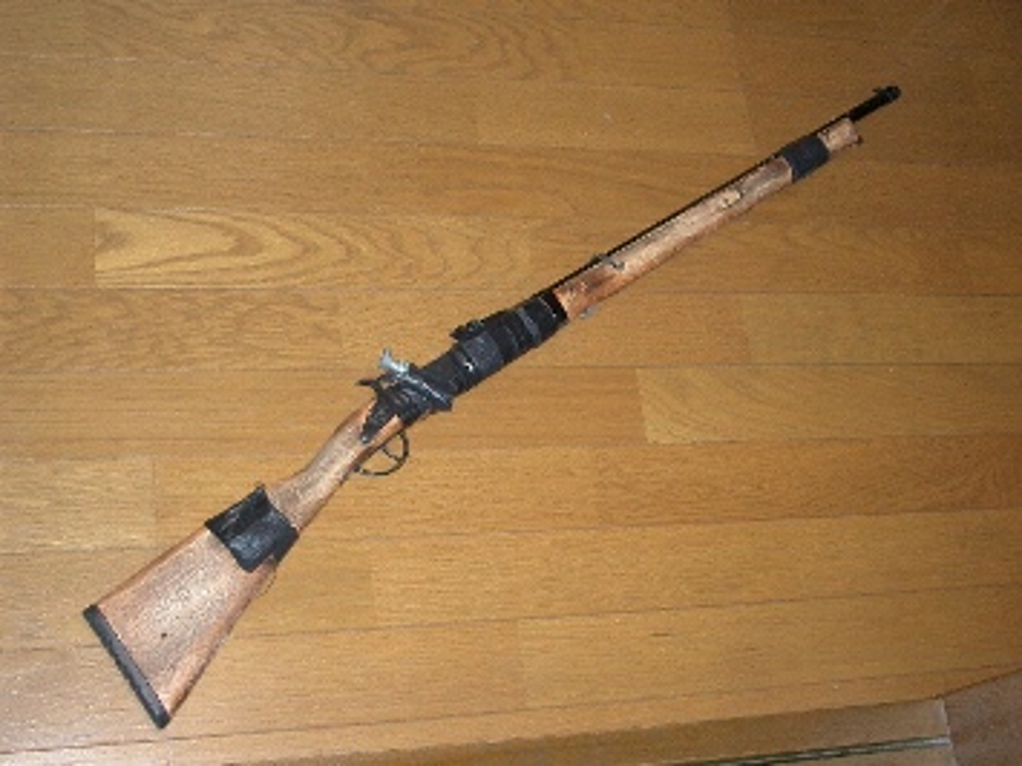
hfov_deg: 38.9
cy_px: 383
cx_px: 511
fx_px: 1446
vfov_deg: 29.7
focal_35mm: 49
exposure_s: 1/40
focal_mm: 8.2
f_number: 3.1
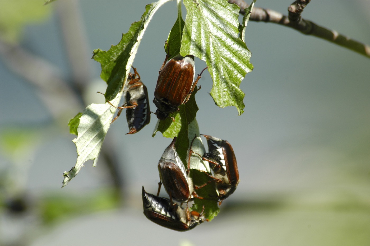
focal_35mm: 465
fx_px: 4775
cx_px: 185
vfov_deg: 3.0
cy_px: 123
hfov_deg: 4.4
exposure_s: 1/640
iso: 200
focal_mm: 310
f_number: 5.3
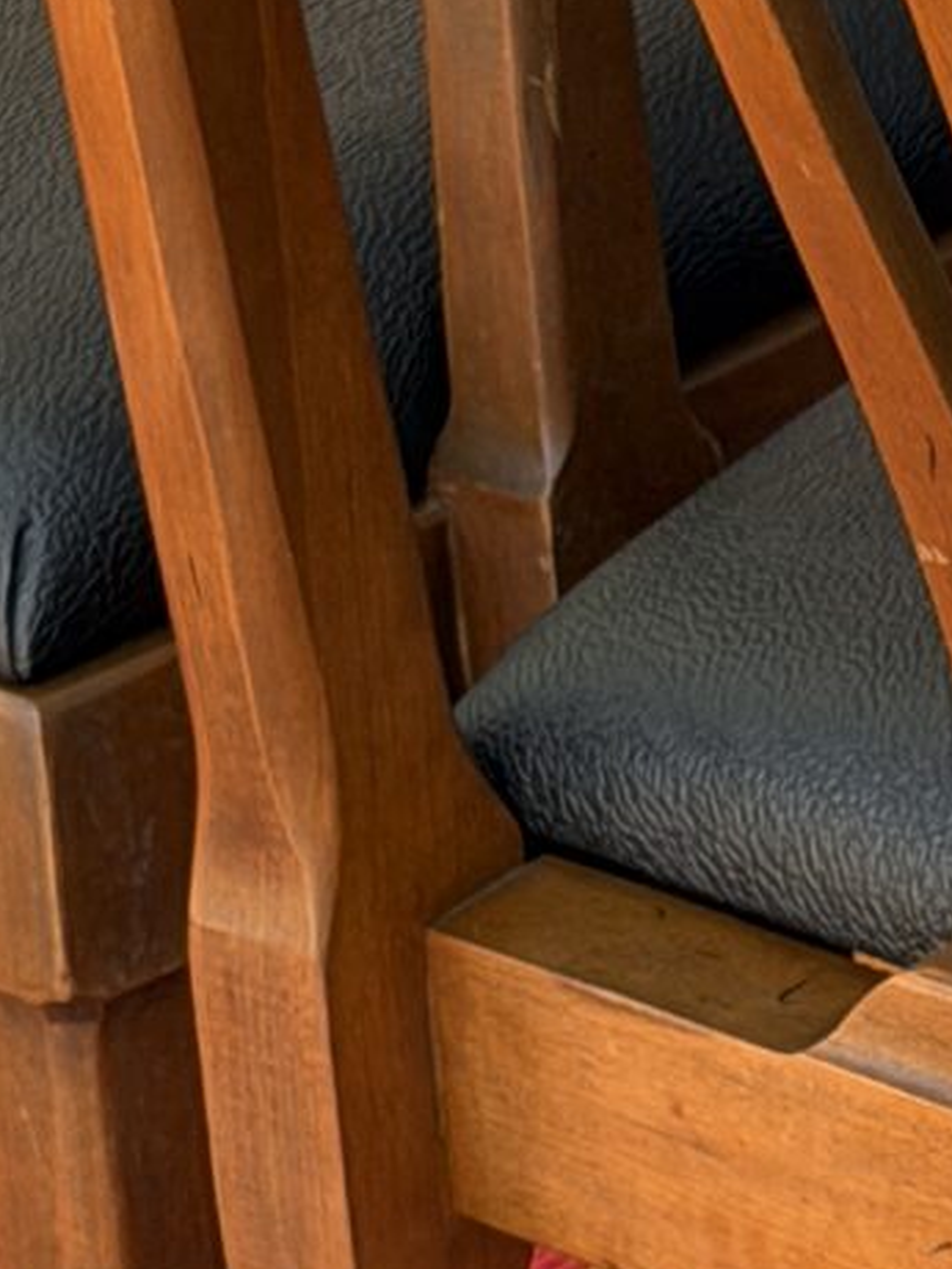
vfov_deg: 7.4
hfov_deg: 5.5
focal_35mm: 267
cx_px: 1269
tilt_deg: -23.7
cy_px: 513
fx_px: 9791
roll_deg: +0.6
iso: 50
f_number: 1.78
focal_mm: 6.76
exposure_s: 1/158
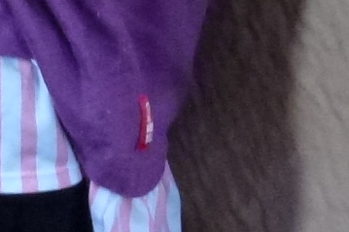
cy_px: -150
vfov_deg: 7.5
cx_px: 128
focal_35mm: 178
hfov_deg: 11.5
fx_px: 1725
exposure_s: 1/40
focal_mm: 4.3
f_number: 3.3
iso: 400
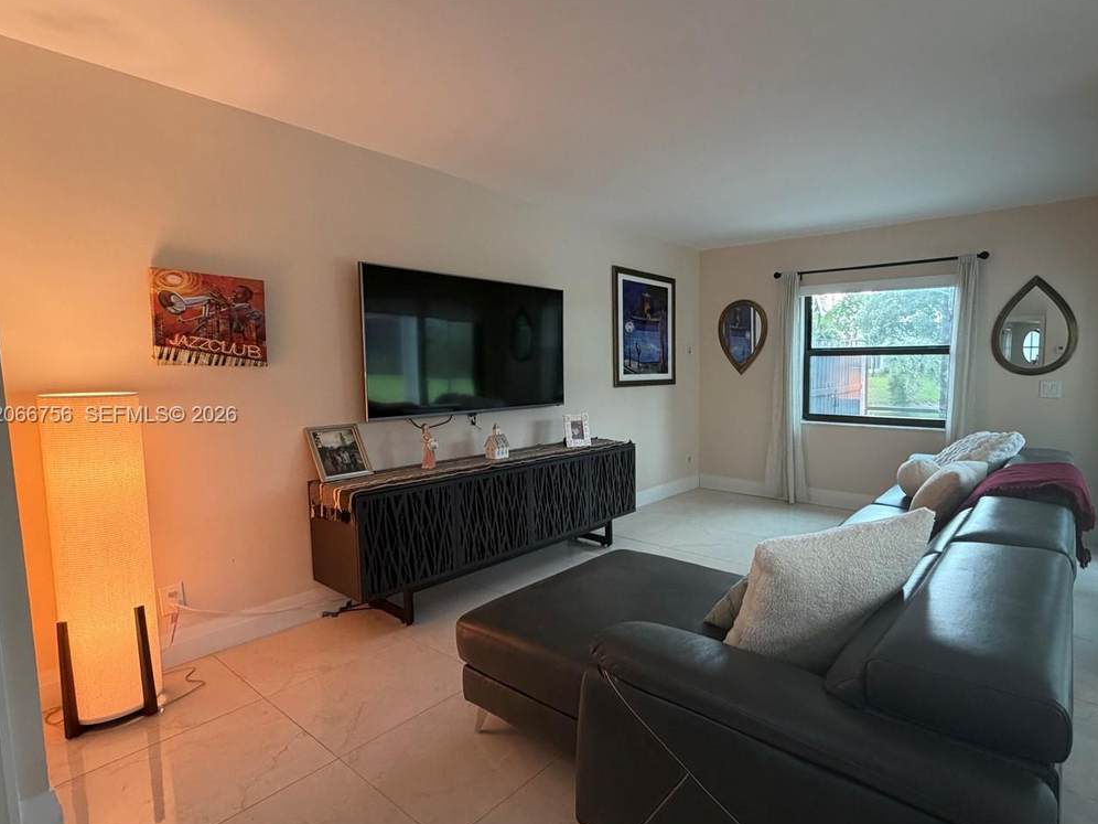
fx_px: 571
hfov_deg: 86.5
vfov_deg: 71.6
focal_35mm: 18
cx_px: 668
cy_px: 416
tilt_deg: -5.4
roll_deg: +0.3
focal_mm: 2.22
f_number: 2.2
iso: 250
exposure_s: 1/60
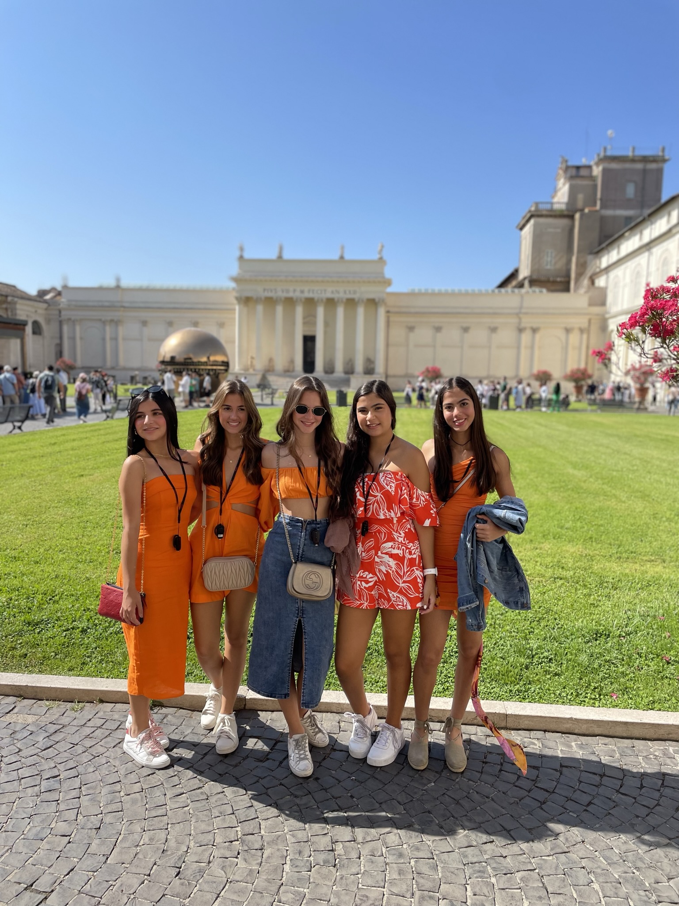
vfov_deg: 67.3
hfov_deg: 53.1
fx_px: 680
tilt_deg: -5.7
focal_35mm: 26
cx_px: 340
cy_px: 453
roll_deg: -1.1
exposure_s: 1/3401
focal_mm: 4.2
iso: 50
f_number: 1.6
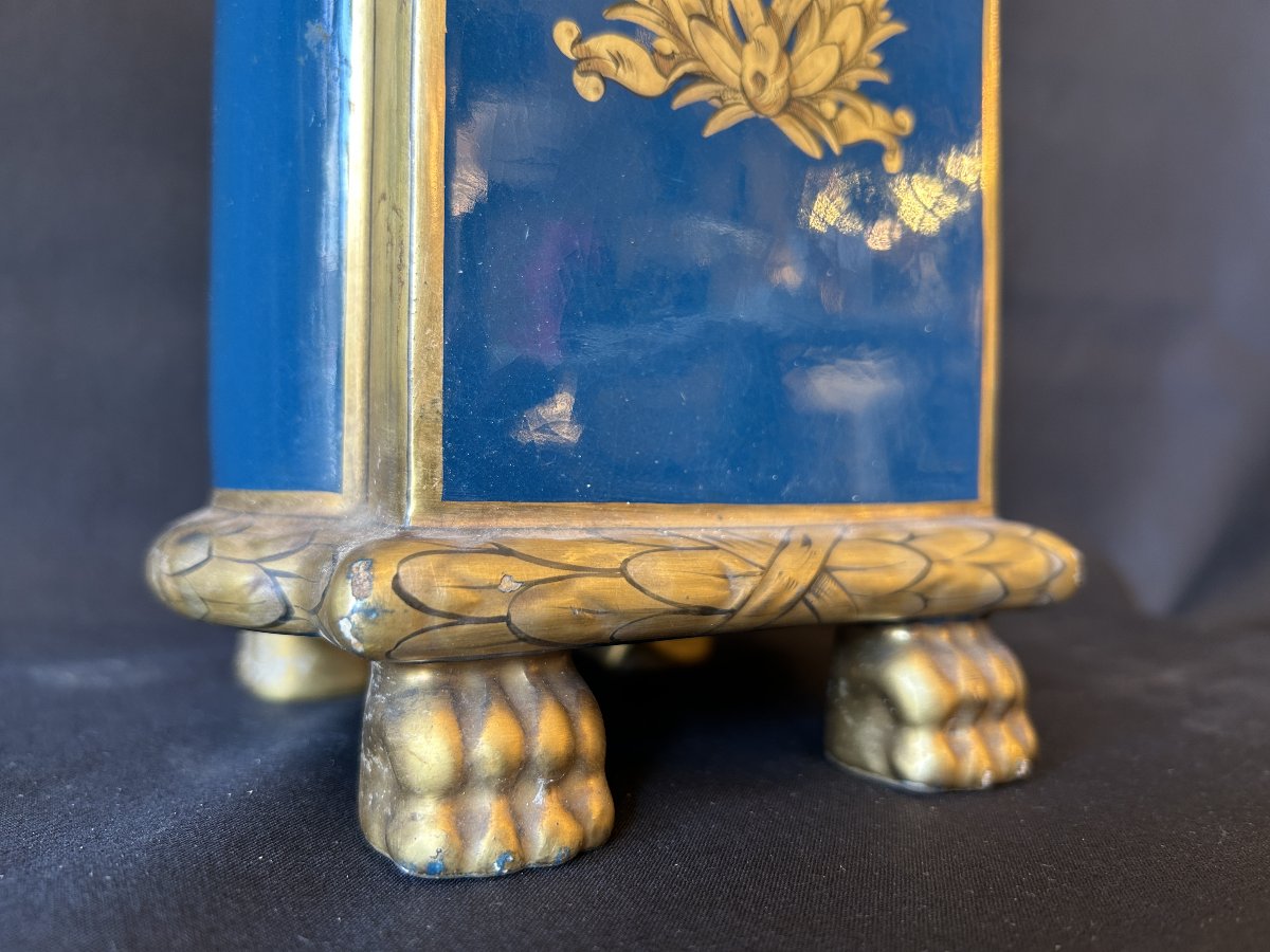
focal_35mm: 26
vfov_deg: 53.1
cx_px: 635
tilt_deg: -1.1
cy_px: 476
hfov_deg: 67.3
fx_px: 954
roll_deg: -1.4
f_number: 1.5
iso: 80
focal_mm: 5.7
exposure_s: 1/50
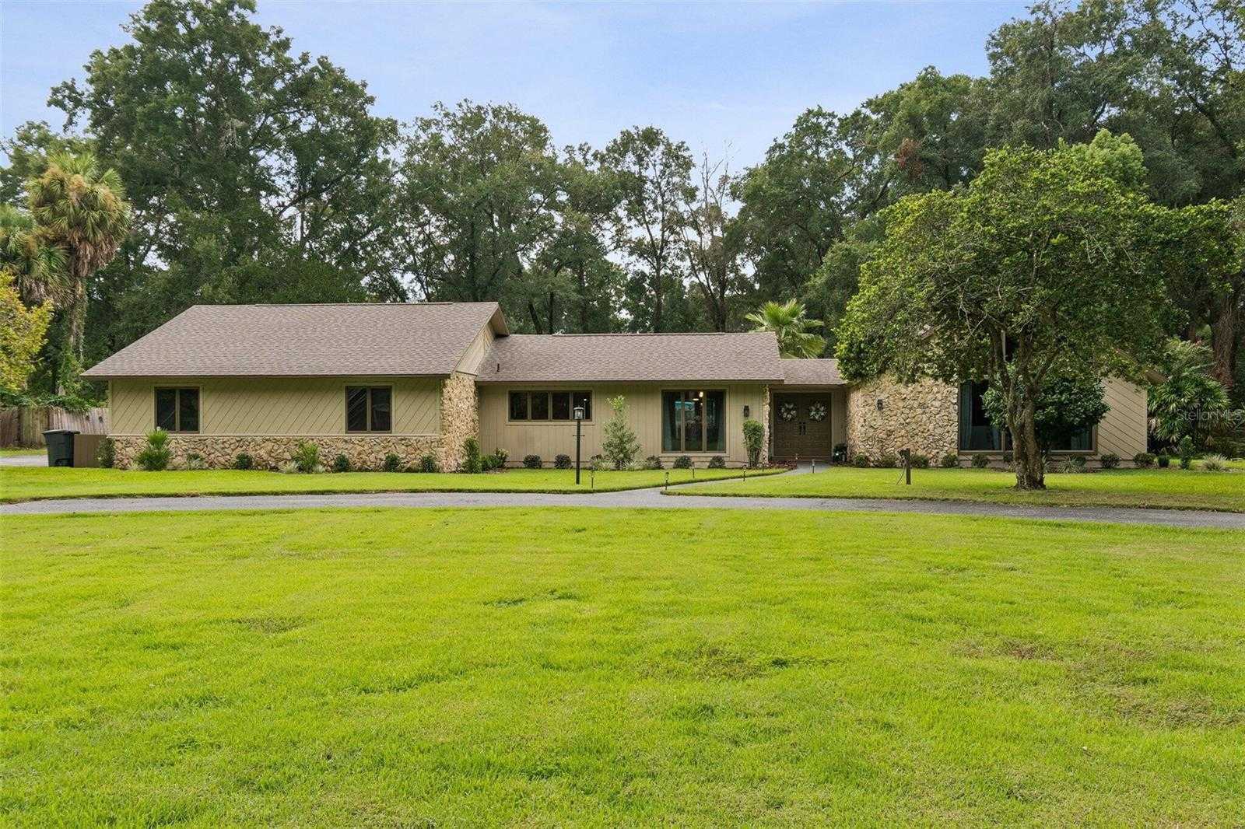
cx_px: 622
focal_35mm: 30
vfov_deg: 43.6
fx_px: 1037
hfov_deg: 61.9
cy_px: 414
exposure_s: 1/30
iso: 200
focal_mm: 20
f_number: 8
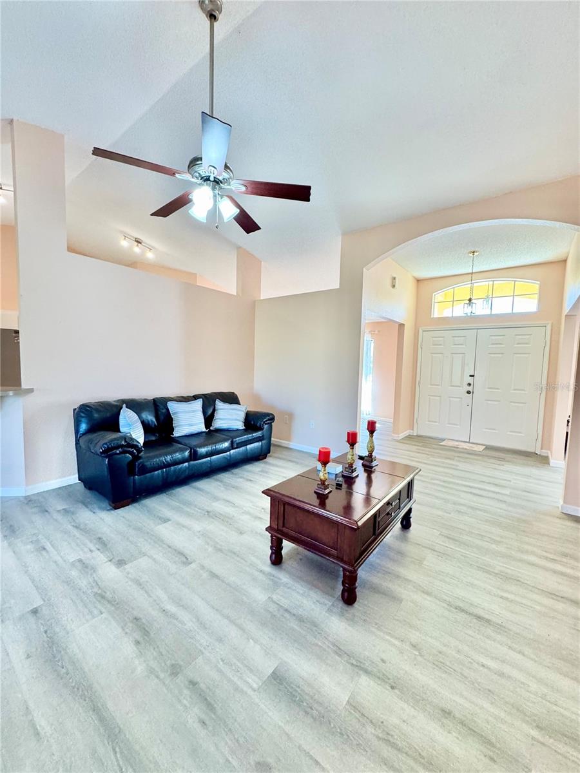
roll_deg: -0.3
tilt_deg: -4.9
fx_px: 313
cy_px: 386
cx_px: 290
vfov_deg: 102.1
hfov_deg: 85.7
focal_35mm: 14
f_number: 2.2
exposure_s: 1/120
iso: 250
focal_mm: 2.22
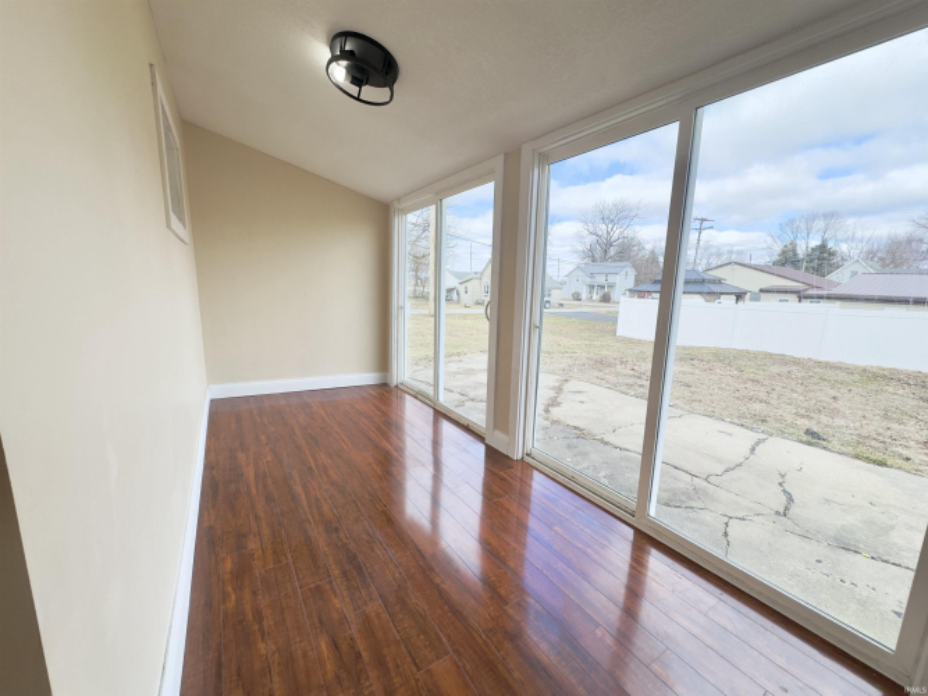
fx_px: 375
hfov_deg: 102.1
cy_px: 348
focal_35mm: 14
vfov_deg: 85.7
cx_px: 464
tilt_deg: -11.0
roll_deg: -1.6
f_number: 2.2
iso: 40
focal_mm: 2.22
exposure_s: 1/306
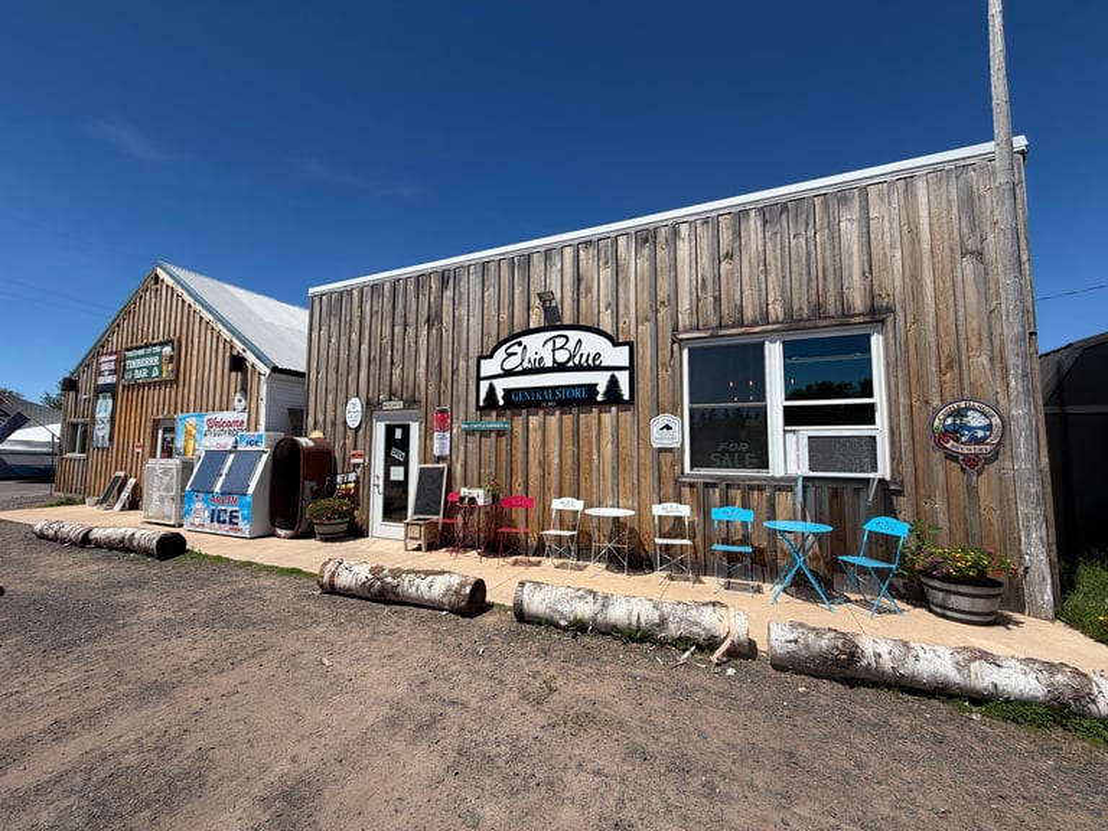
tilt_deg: +4.0
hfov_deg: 102.1
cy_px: 416
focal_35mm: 14
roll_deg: -0.1
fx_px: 448
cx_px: 554
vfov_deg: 85.7
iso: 20
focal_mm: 2.22
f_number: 2.2
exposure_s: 1/942
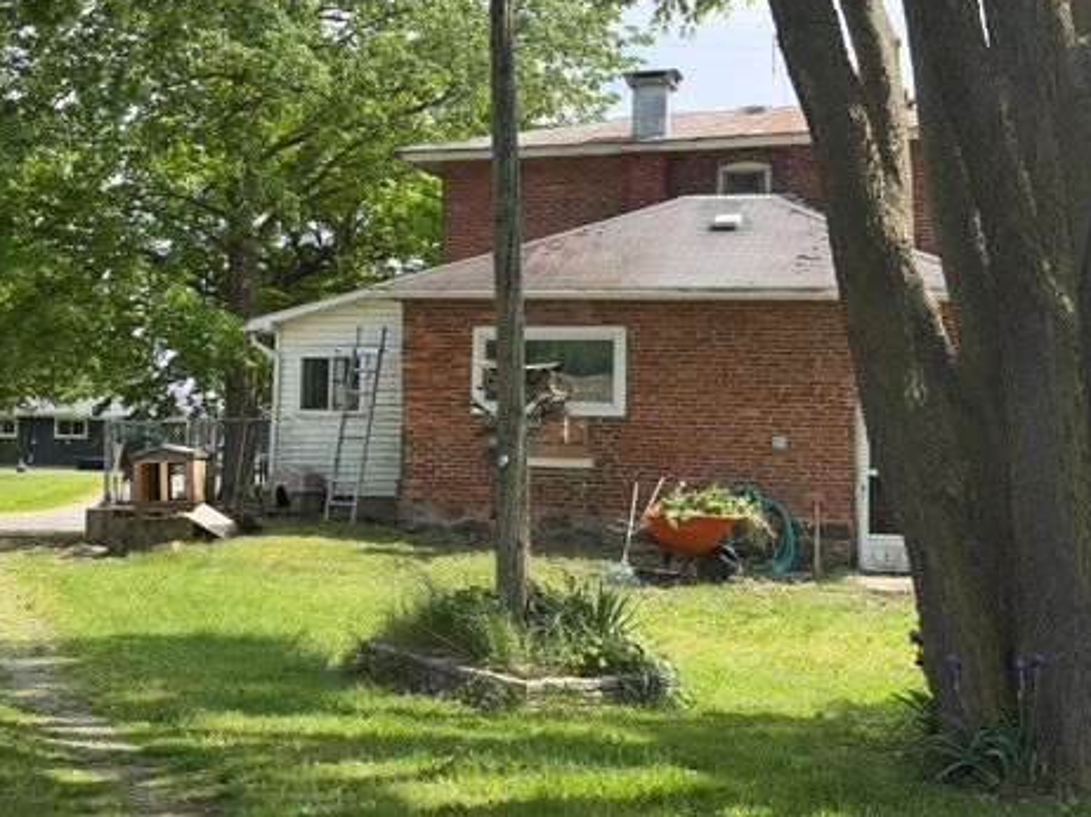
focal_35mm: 52
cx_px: 531
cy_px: 377
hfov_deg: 36.8
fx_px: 1638
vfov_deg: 28.0
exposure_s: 1/1642
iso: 80
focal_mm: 6.76
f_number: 1.78
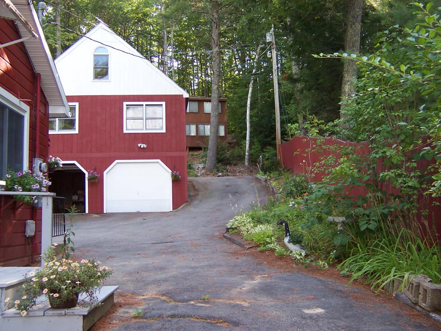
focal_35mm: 36
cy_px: 166
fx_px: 459
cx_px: 220
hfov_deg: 51.4
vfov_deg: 39.7
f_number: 2.8
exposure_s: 1/90
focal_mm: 5.6
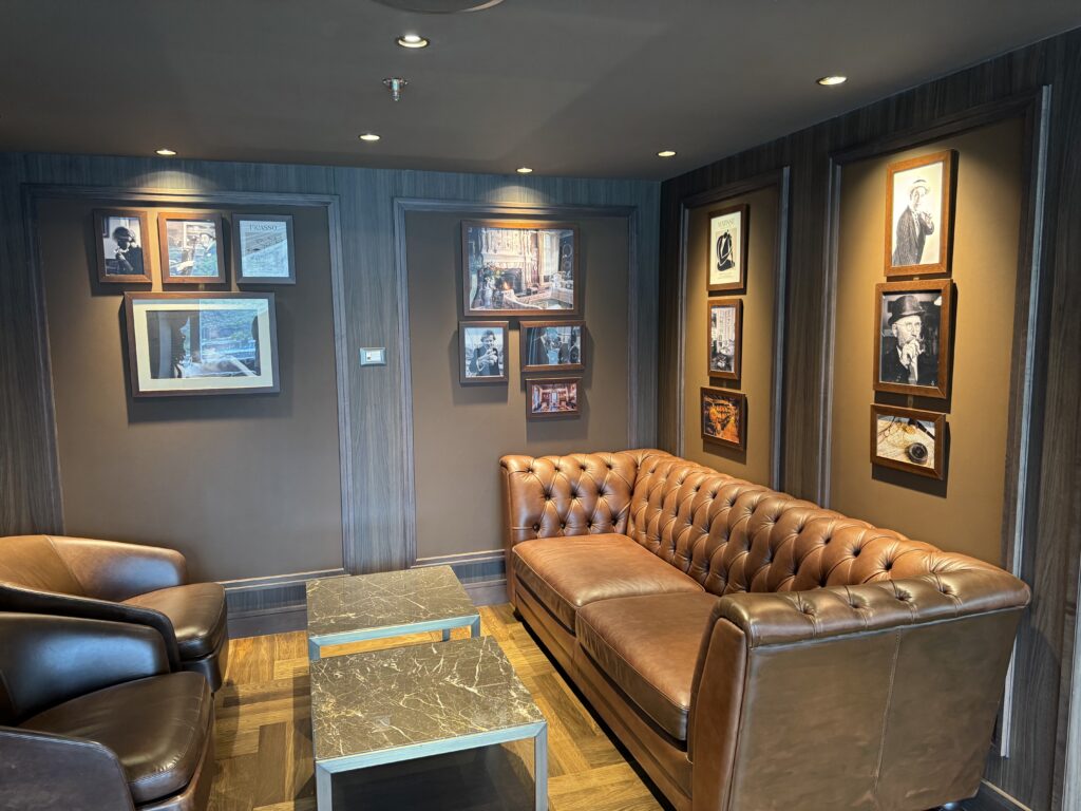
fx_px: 749
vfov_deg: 56.8
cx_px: 540
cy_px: 406
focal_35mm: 24
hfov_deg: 71.6
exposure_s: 1/60
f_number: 1.78
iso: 320
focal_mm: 6.76
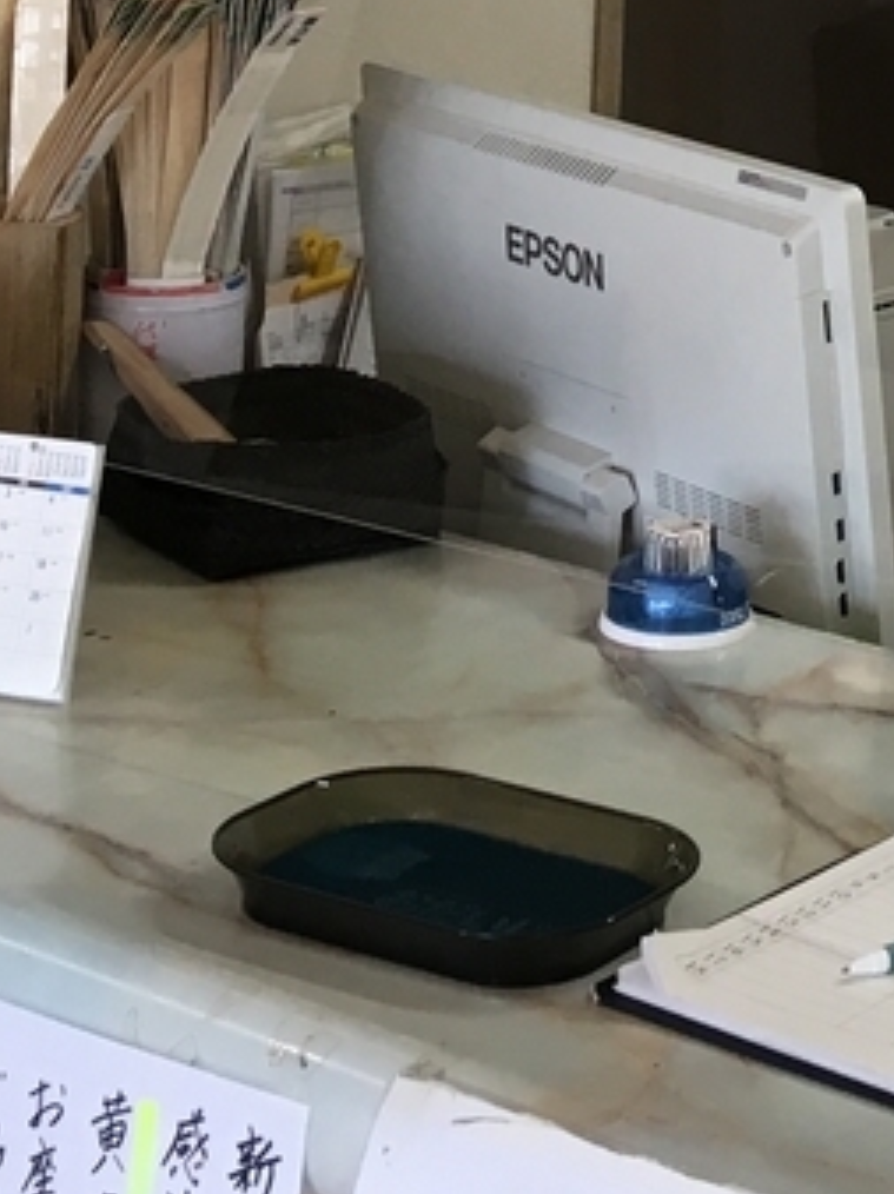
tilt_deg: -5.0
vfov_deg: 18.1
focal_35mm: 103
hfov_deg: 13.9
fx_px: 3551
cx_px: 1117
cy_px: -254
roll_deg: -2.1
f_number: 2.2
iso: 25
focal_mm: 4.15
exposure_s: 1/30
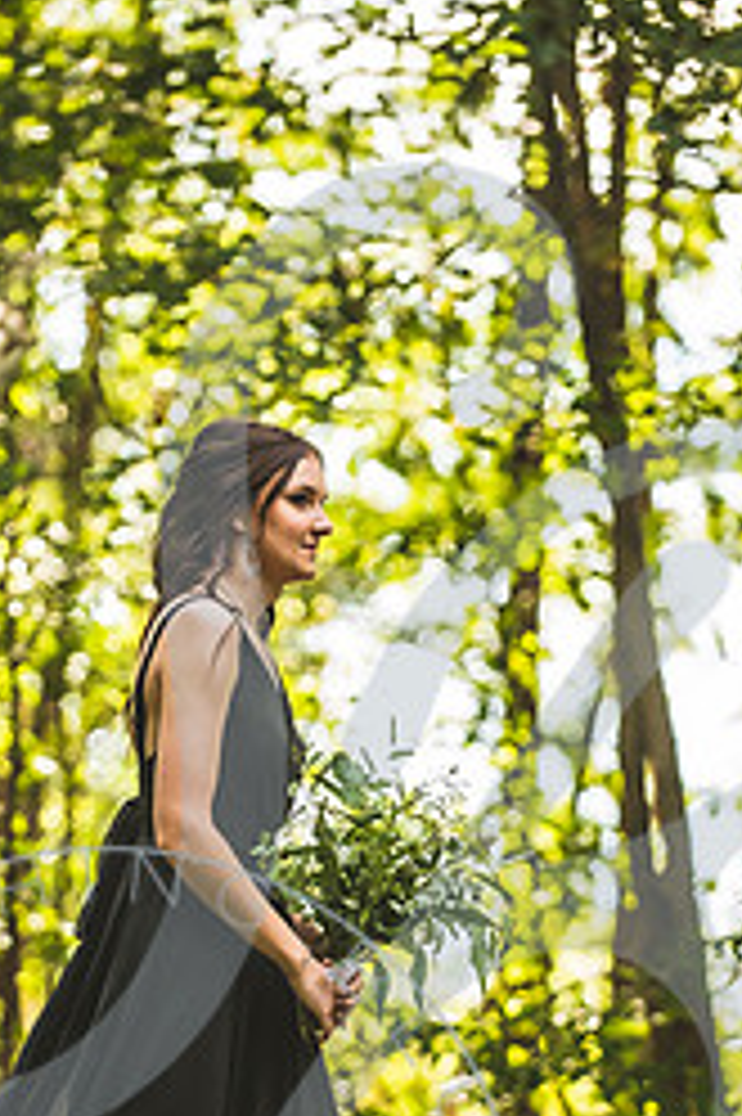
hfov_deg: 5.8
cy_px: 922
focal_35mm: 236
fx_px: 7306
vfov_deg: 8.7
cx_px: 310
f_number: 2.8
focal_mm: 130
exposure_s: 1/640
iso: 500
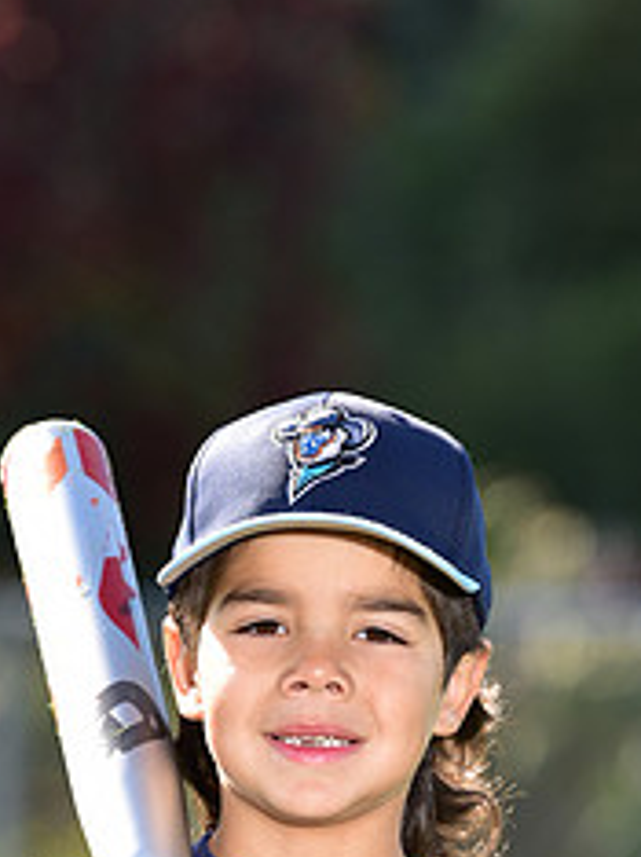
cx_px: 350
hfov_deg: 3.1
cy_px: 1033
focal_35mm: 477
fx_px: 11799
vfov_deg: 4.1
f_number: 5
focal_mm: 200
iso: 80
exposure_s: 1/160
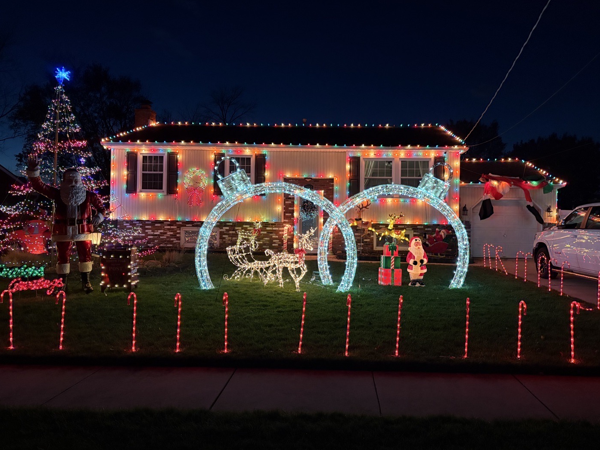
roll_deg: -0.8
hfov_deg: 63.4
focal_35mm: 28
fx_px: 485
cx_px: 322
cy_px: 215
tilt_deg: +0.6
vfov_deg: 49.7
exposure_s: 1/40
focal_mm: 5.96
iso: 500
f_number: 1.6
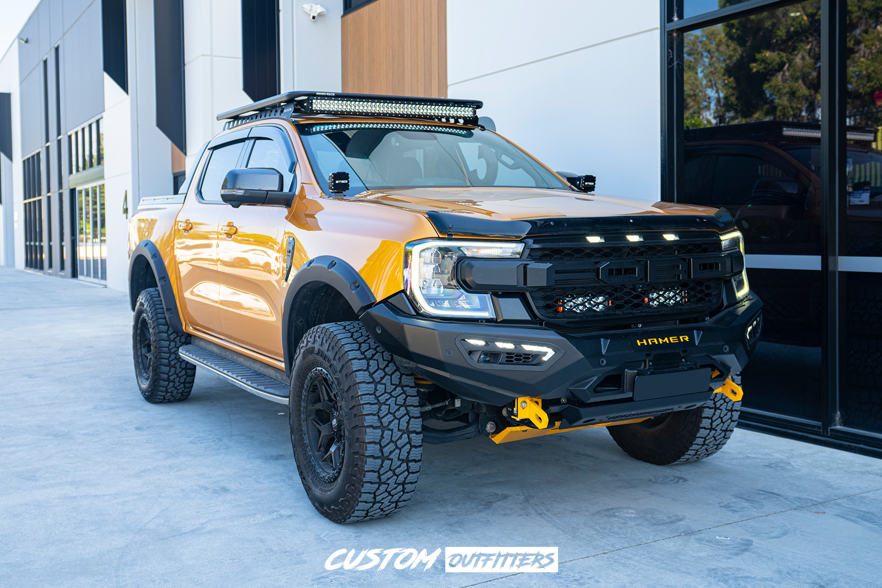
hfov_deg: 63.7
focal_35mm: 29
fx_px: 710
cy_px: 294
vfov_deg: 45.0
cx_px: 441
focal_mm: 29
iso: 125
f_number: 4
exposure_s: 1/60
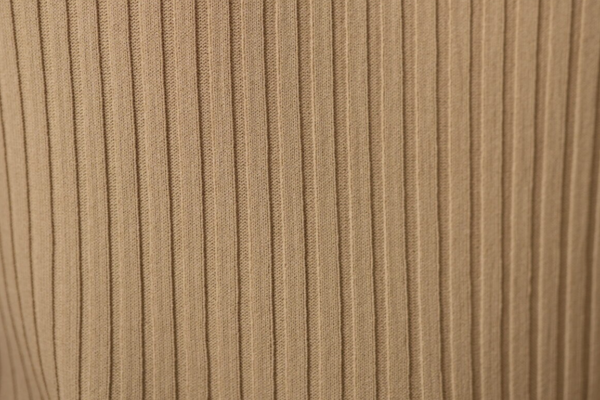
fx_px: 1300
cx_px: 302
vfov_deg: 17.3
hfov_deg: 26.0
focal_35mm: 78
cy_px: 53
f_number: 3.2
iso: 500
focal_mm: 50
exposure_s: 1/125
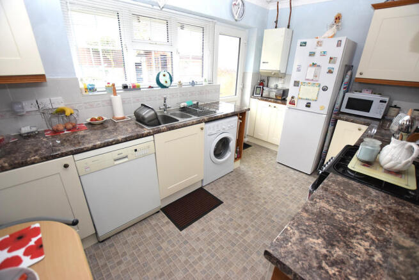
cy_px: 140
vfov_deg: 77.4
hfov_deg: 100.4
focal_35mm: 15
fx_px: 175
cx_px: 210
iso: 1250
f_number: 4
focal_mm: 10
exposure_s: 1/60
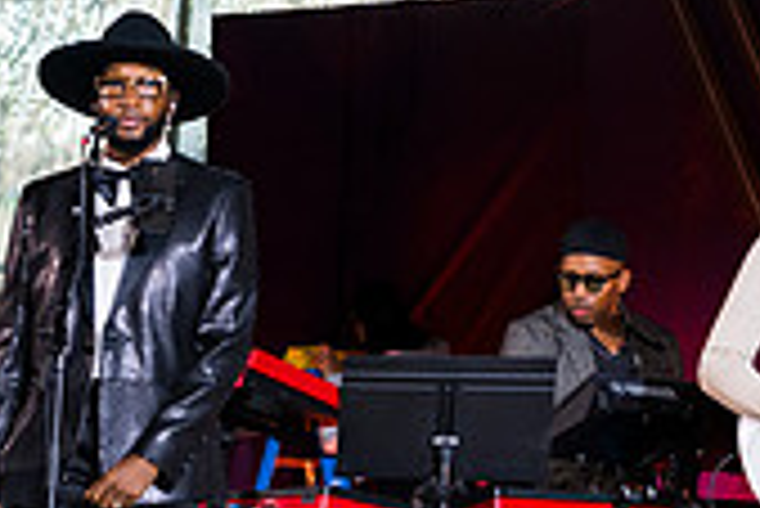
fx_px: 3698
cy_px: 205
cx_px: 958
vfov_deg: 7.9
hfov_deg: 11.5
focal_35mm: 175
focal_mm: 51
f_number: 3.2
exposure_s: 1/125
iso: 560
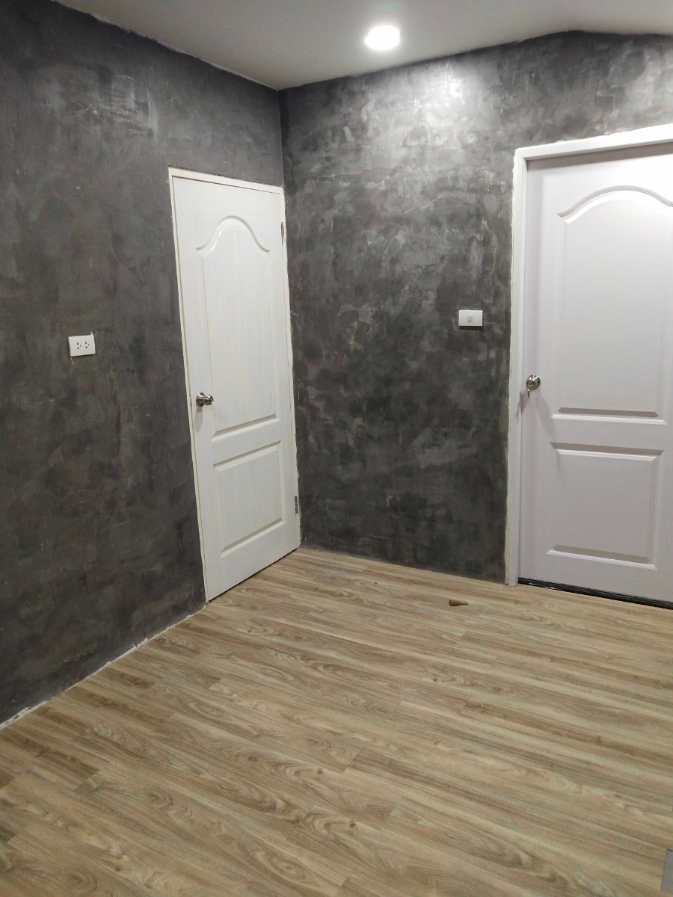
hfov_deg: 46.8
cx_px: 336
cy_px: 448
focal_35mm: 30
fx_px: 778
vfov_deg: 60.0
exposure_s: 1/50
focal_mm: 3.95
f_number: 1.8
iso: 199
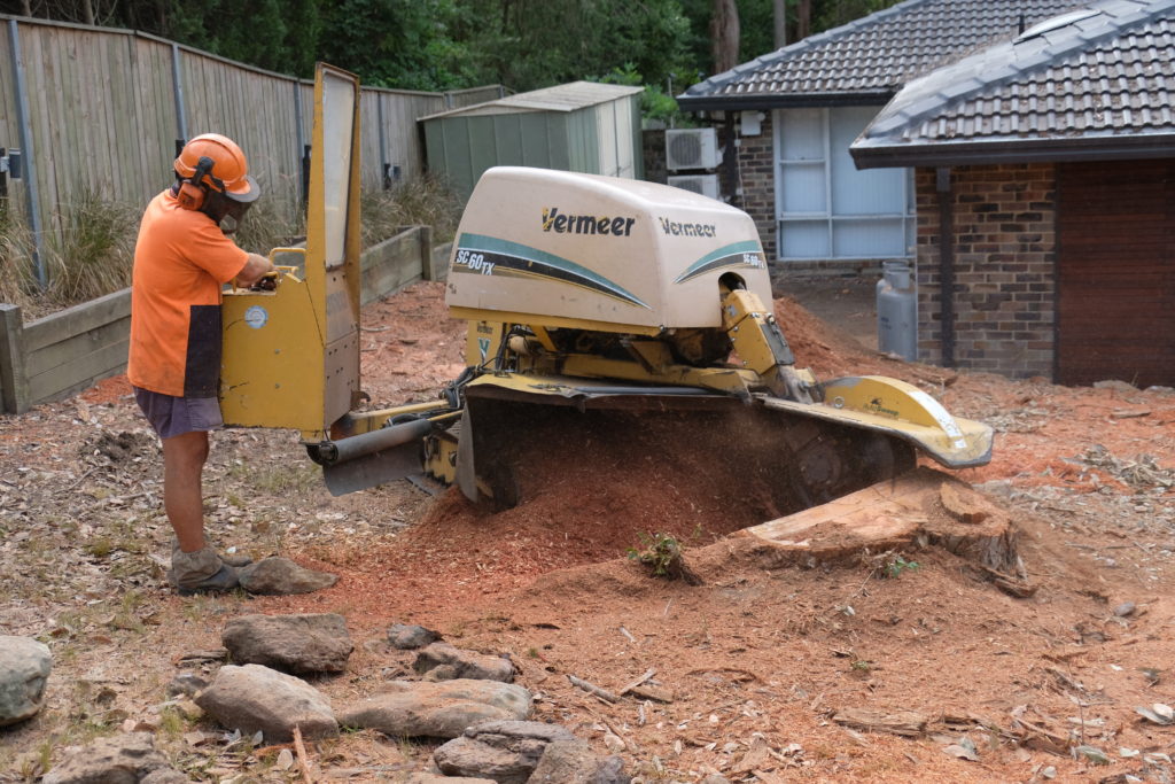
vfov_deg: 29.3
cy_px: 392
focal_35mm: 46
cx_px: 588
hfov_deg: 42.7
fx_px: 1501
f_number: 4.3
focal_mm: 30.9
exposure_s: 1/180
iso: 200
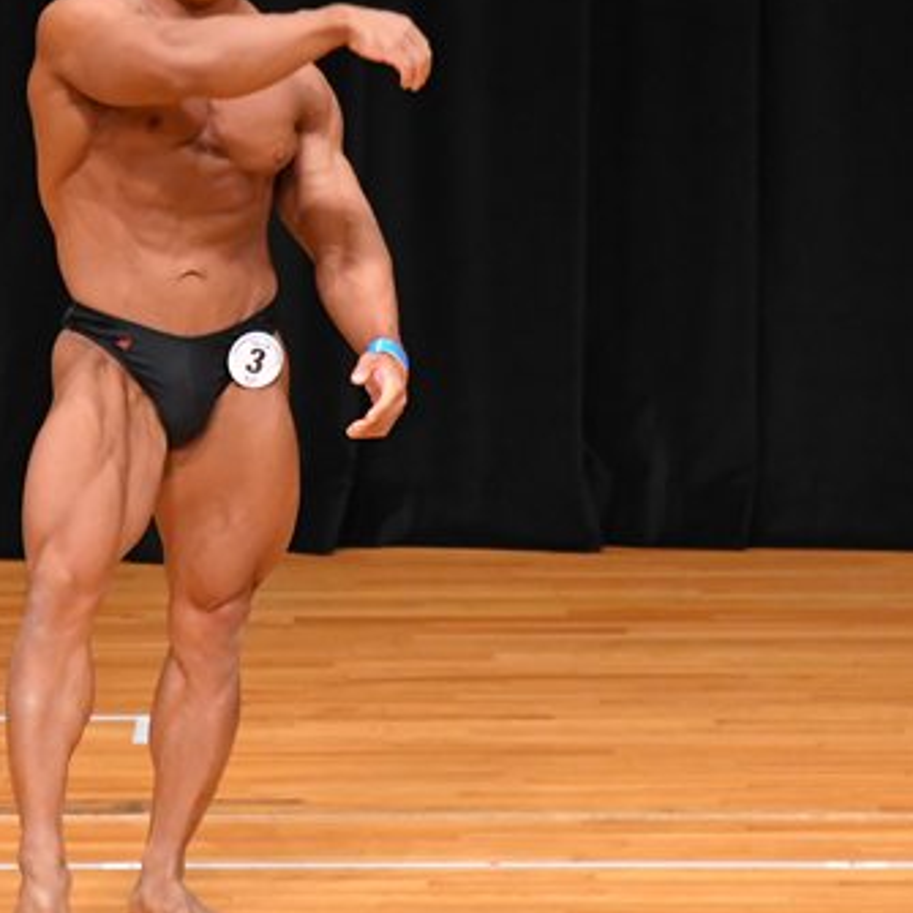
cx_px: 151
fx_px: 16710
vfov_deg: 3.1
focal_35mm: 560
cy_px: 313
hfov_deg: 3.1
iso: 4000
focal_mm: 190
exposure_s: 1/400
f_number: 5.6
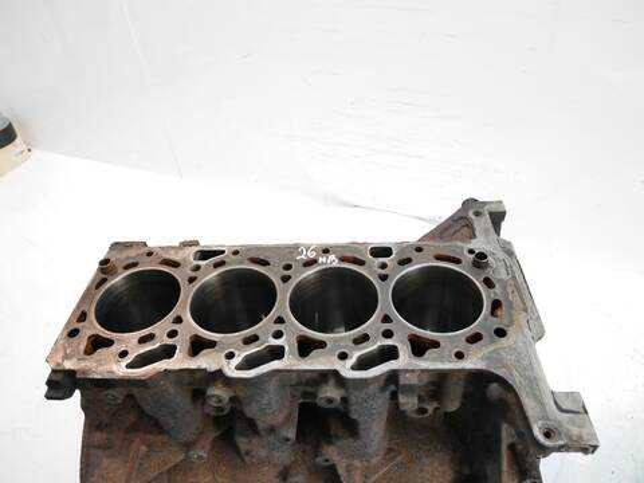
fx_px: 446
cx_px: 322
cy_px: 242
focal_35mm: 24
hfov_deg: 71.6
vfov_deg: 56.8
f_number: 3.5
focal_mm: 12
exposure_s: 1/60
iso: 500
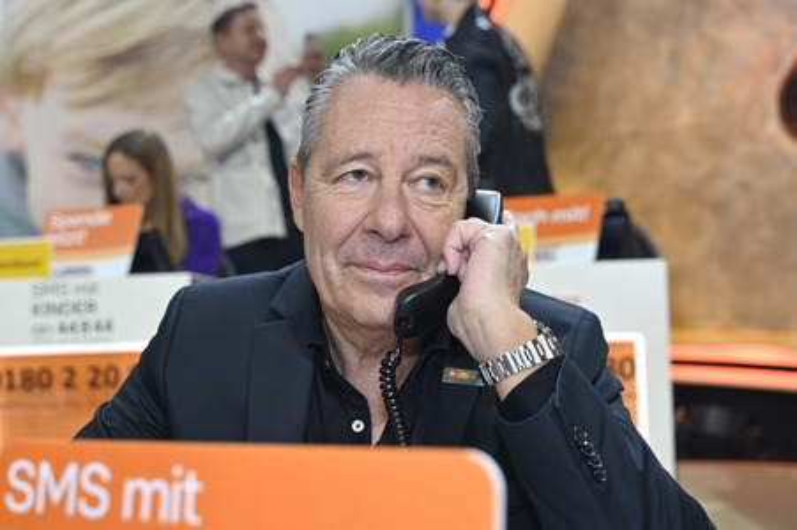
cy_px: 265
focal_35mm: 47
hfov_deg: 41.9
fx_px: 1040
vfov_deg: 28.6
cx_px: 398
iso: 1000
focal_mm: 47
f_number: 4
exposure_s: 1/200
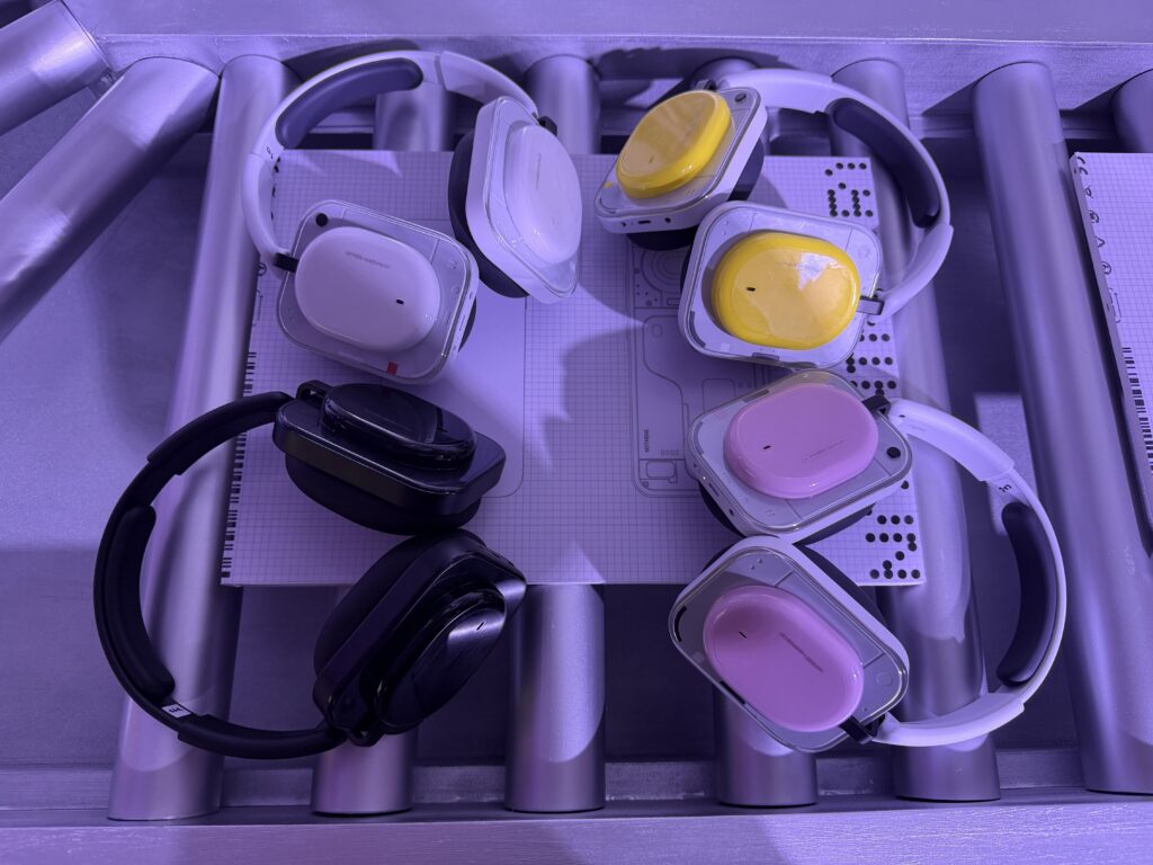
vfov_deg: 56.8
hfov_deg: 71.6
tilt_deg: -71.5
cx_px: 576
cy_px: 432
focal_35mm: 24
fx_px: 799
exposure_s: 1/118
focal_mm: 6.76
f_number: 1.78
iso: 200
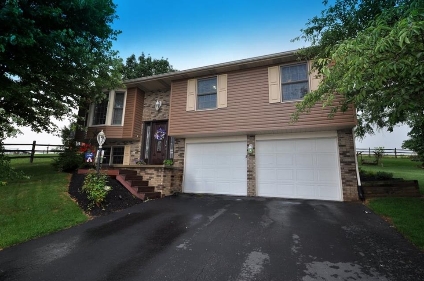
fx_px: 206
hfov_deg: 91.6
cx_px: 208
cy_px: 138
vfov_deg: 68.6
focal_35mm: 18
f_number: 6.3
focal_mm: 11
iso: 200
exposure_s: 1/160
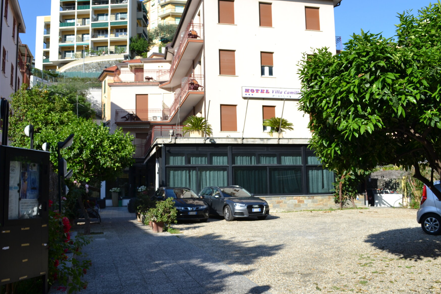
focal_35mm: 35
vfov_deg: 37.9
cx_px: 214
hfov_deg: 54.4
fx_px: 429
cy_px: 148
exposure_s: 1/200
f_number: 7.1
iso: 100
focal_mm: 20
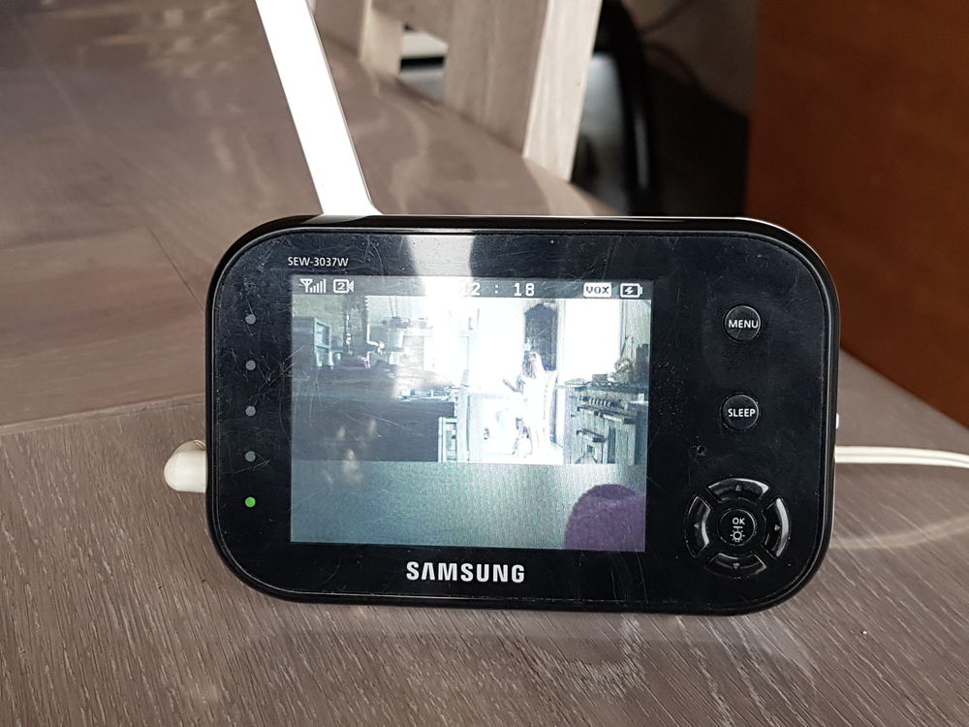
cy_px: 364
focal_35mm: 26
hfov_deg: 67.3
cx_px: 484
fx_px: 728
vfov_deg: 53.1
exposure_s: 1/50
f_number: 1.7
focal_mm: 4.2
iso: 100
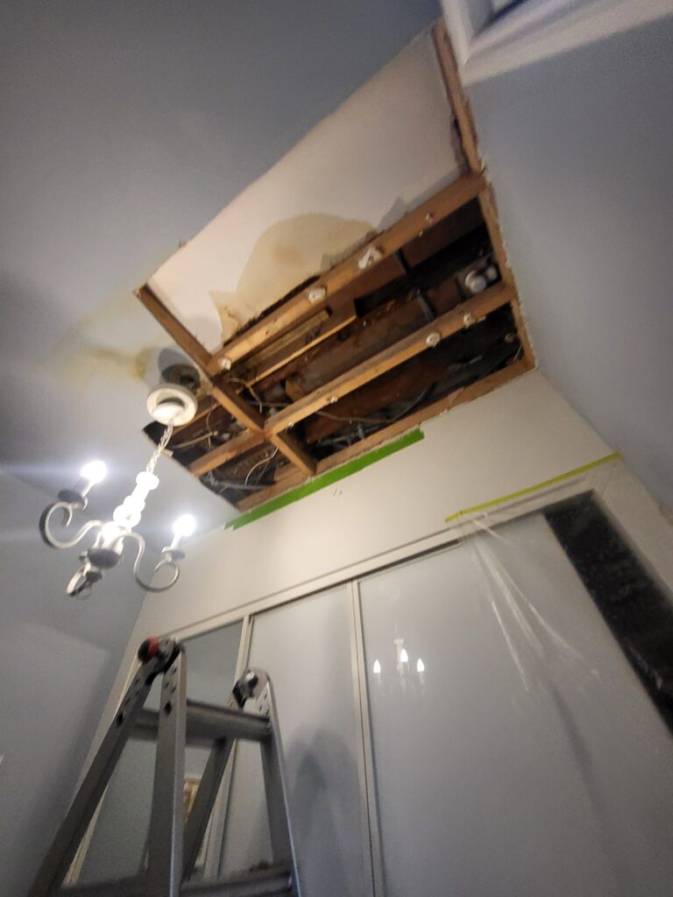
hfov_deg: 89.9
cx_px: 336
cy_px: 448
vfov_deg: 106.2
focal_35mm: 13
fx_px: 337
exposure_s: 1/50
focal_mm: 1.74
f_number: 2.2
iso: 250
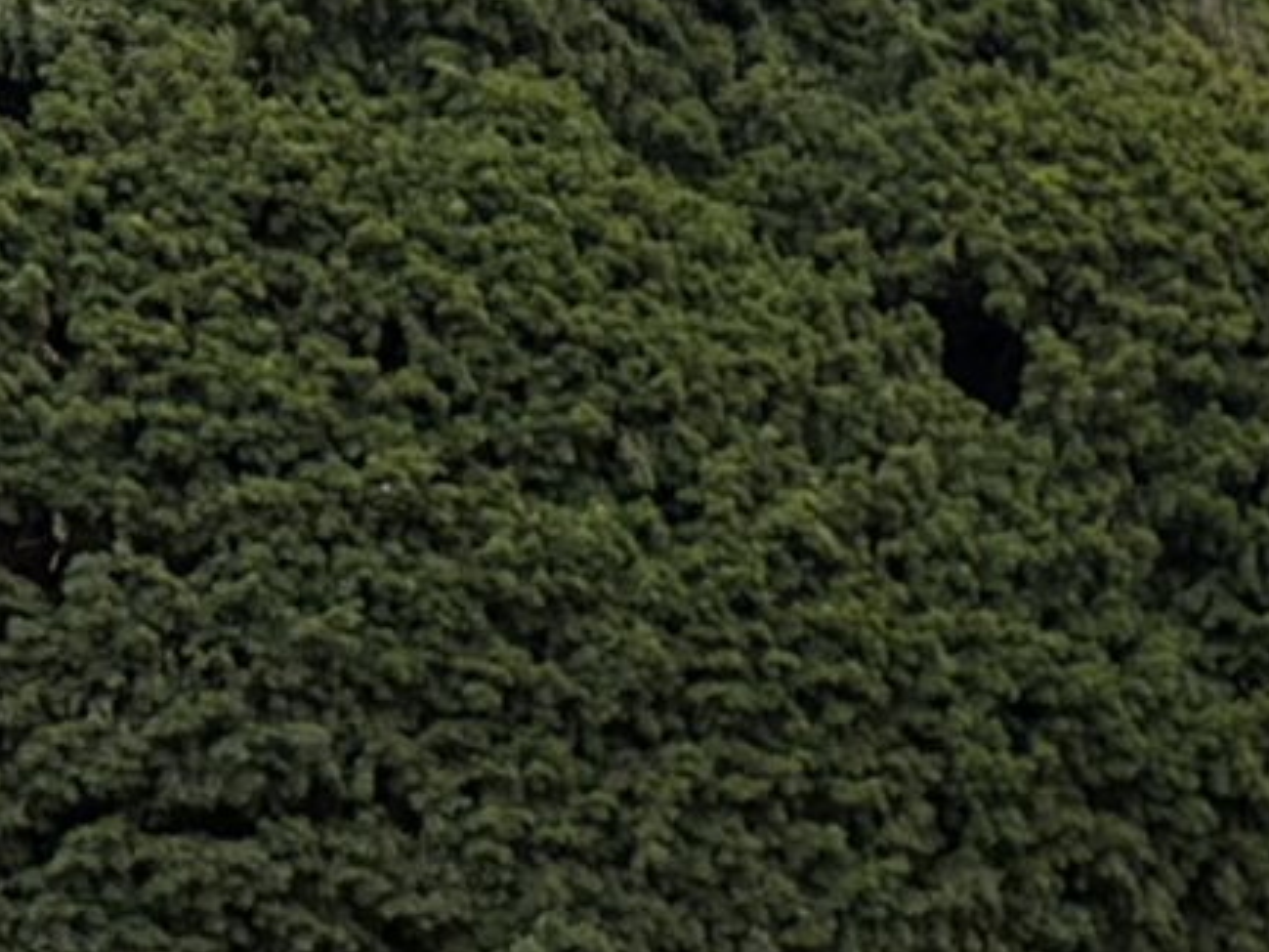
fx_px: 5207
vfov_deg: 8.9
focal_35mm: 142
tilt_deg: -15.2
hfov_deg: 13.4
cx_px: 1612
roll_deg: +0.2
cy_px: 2692
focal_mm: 6.86
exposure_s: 1/2882
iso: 80
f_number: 1.78
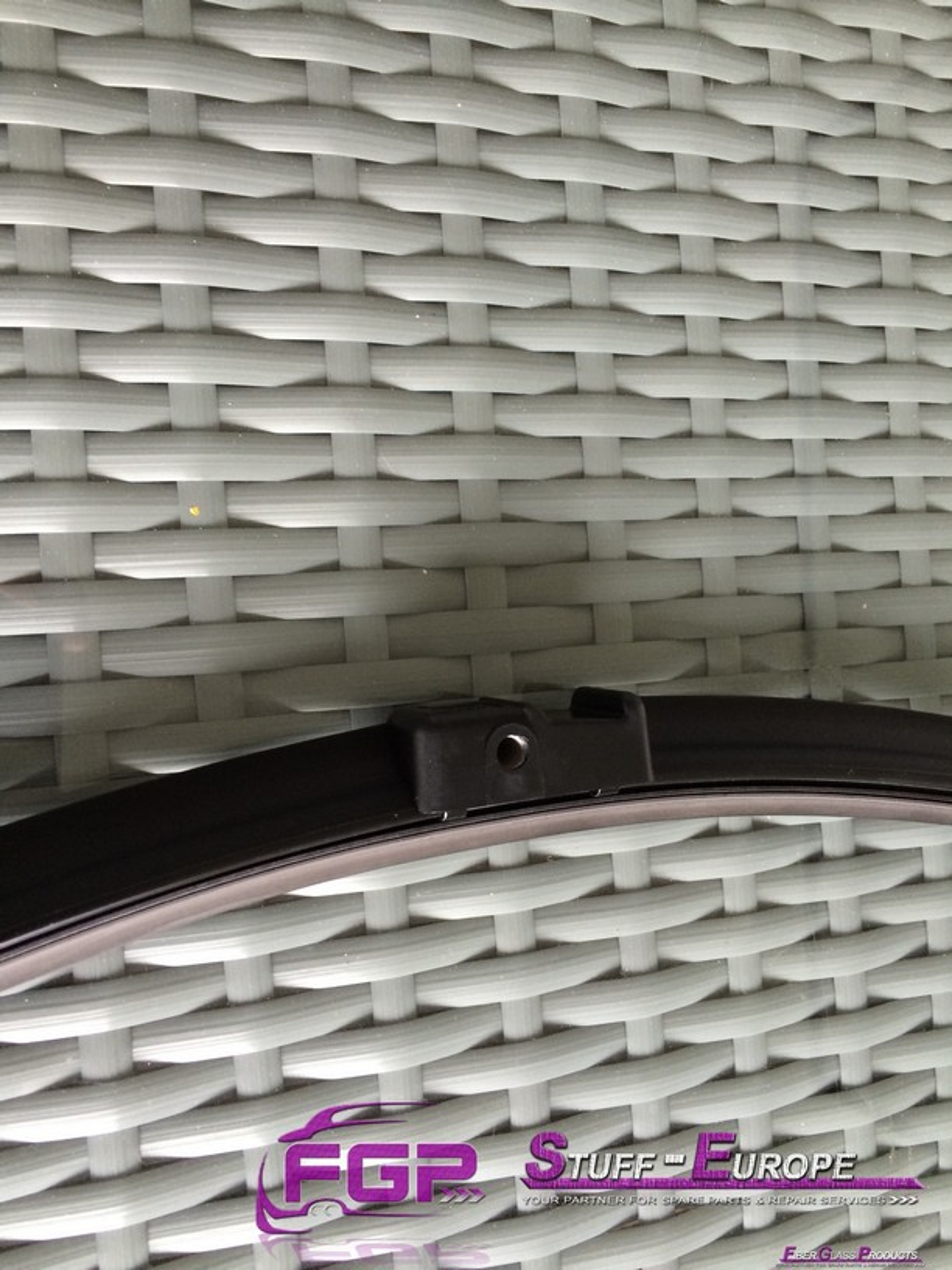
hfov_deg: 46.8
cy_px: 635
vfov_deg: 60.0
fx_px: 1100
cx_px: 476
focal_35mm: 30
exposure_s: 1/30
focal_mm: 4.12
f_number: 2.2
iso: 64
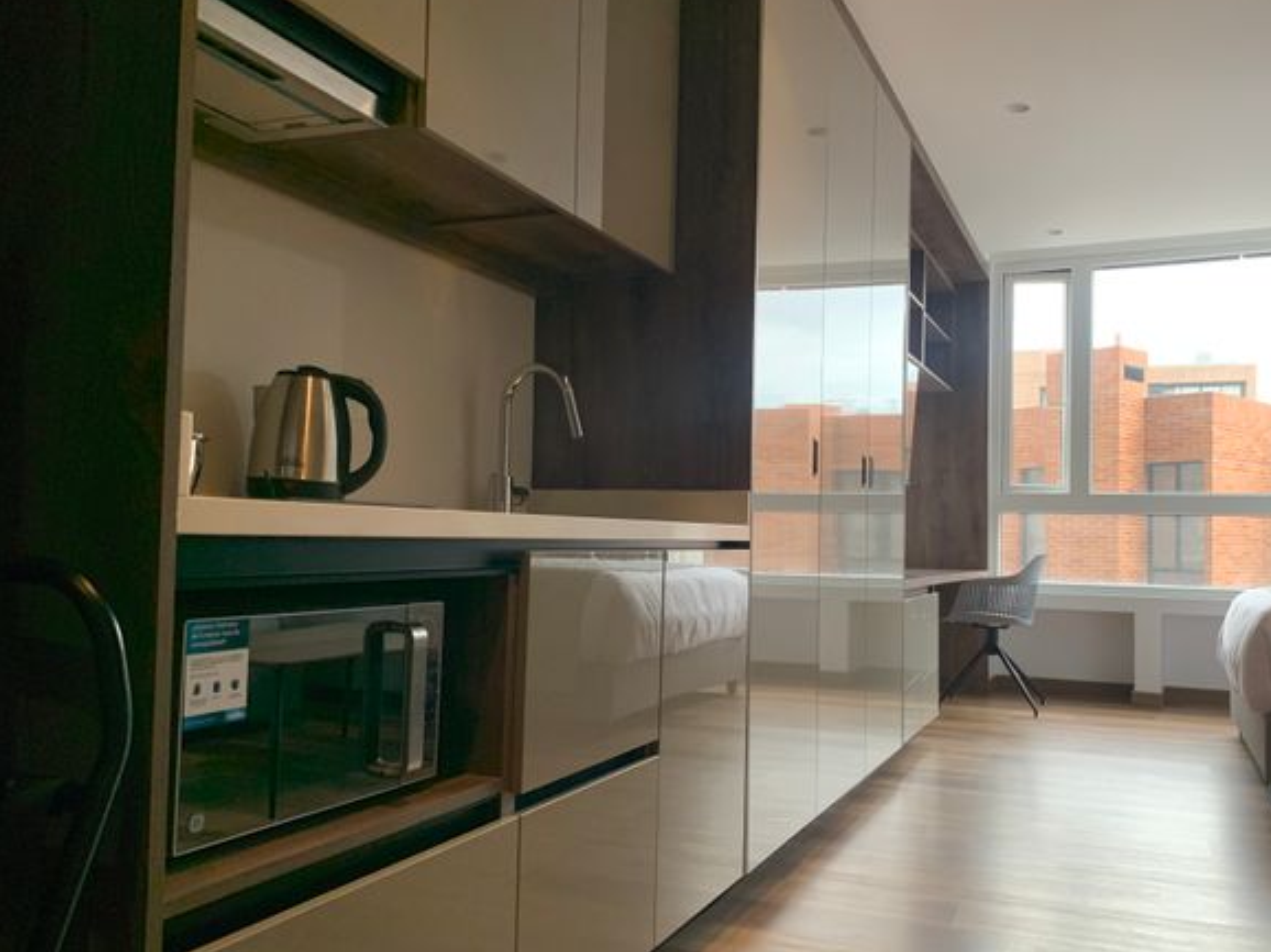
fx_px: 1101
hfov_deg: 59.8
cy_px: 519
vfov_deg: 46.7
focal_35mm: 30
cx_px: 709
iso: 250
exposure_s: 1/120
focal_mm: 4.25
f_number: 1.8
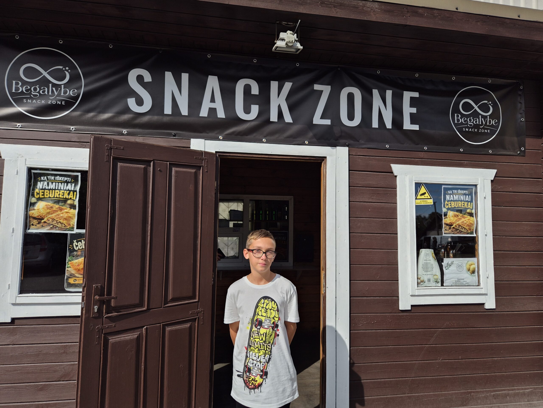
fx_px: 361
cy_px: 204
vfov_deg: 58.9
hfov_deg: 73.9
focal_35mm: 23
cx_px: 272
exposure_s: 1/3632
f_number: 1.8
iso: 25
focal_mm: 5.4
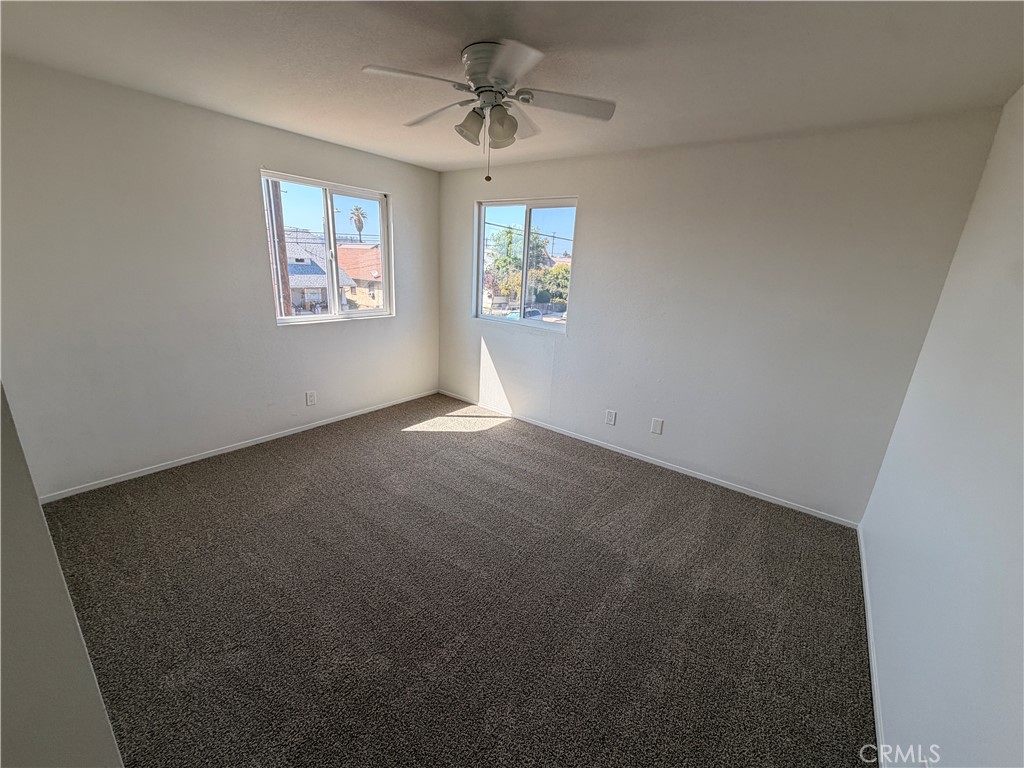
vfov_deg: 85.7
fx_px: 414
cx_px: 512
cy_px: 384
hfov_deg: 102.1
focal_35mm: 14
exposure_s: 1/120
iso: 64
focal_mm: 2.22
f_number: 2.2
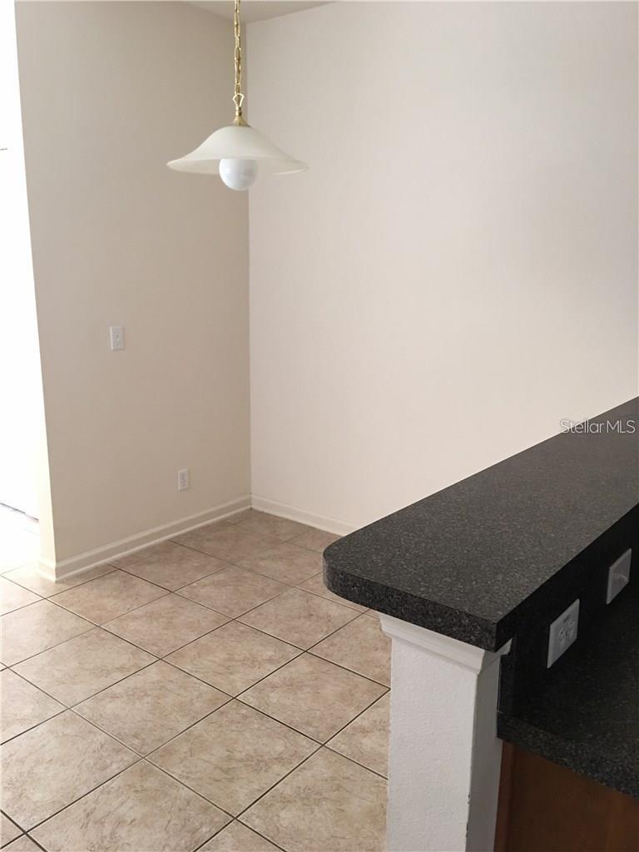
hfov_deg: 48.2
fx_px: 714
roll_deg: -0.3
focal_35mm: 29
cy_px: 426
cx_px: 320
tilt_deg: -13.8
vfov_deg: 61.7
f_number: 2.2
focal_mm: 4.15
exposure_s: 1/15
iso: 50
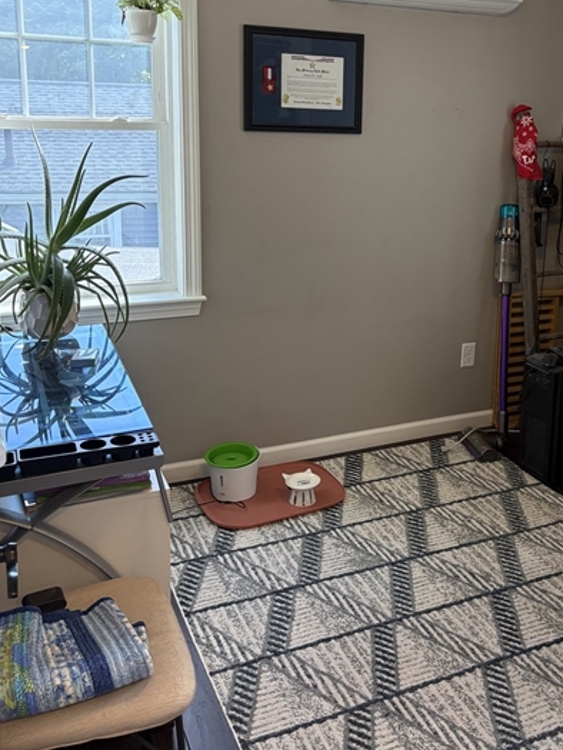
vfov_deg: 48.4
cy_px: 269
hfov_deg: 37.1
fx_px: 824
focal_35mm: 38
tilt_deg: -10.1
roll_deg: -3.0
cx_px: 403
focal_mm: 5.96
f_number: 1.6
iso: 160
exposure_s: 1/120
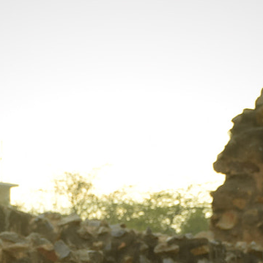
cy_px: 355
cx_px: 127
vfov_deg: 8.0
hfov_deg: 8.1
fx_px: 1857
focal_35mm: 216
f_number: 6.3
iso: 100
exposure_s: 1/160
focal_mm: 38
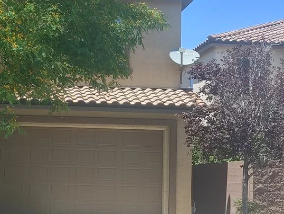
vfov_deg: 18.8
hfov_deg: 24.7
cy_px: 148
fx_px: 640
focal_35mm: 78
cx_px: 68
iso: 50
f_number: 1.8
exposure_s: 1/1031
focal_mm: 5.58
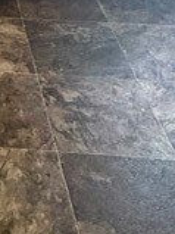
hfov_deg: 14.9
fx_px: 607
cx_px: -106
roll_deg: +0.1
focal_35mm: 90
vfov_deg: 16.9
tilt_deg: -9.4
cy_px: -219
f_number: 2.2
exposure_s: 1/60
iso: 500
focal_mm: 2.22
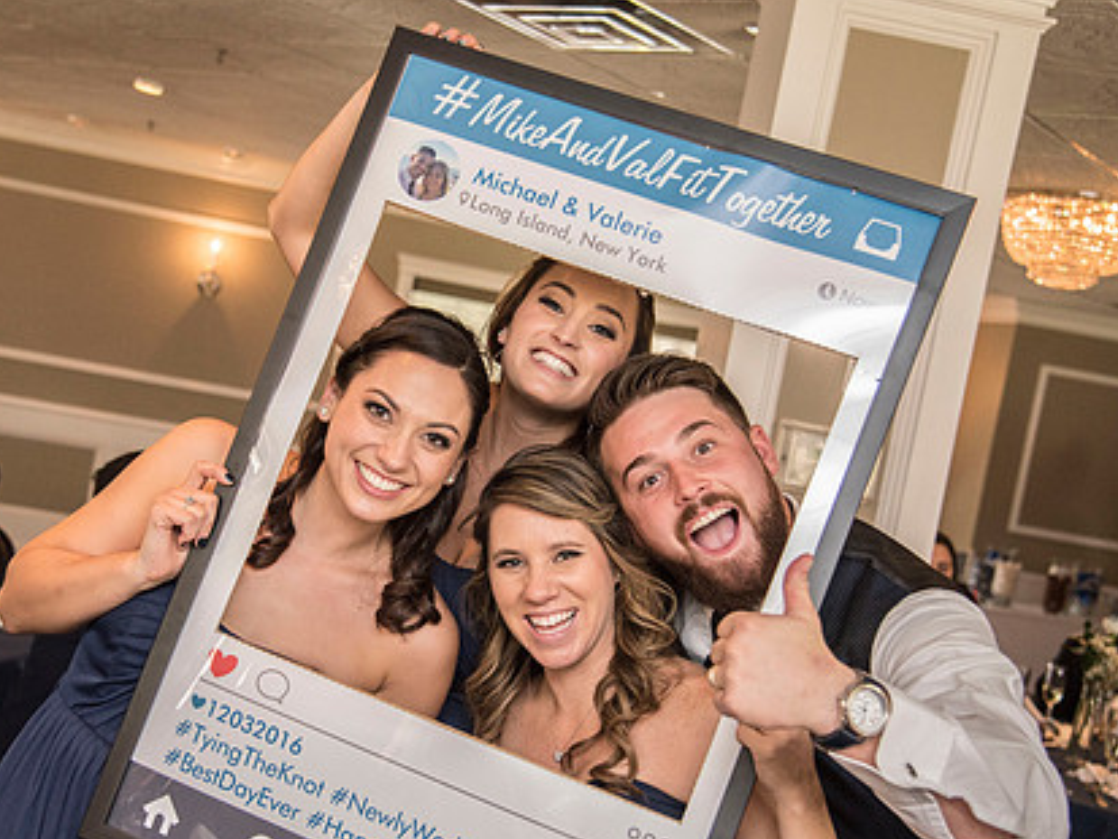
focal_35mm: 54
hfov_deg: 35.3
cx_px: 420
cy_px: 486
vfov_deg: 27.0
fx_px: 1745
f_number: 4
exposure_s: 1/200
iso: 1000
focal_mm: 40
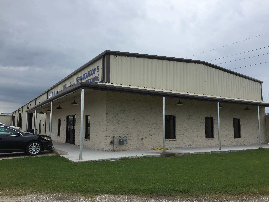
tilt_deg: +5.9
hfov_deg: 61.7
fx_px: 225
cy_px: 101
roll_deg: -0.6
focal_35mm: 29
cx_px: 134
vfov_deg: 48.2
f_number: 2.2
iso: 32
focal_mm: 4.15
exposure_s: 1/1199
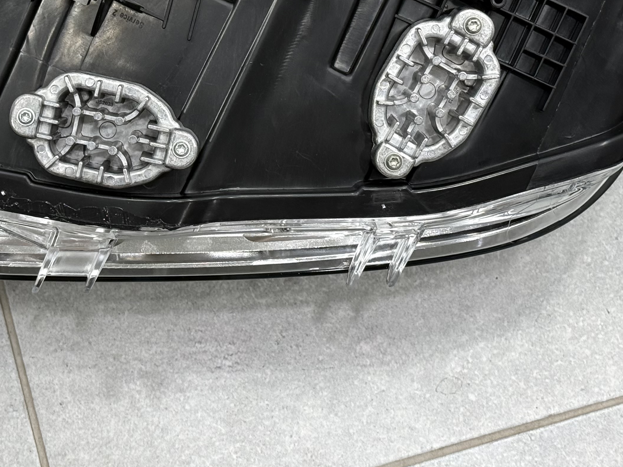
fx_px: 1656
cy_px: 50
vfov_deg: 15.9
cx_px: 217
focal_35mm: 92
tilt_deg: -73.6
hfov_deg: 21.2
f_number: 1.78
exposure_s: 1/214
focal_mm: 6.76
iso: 64
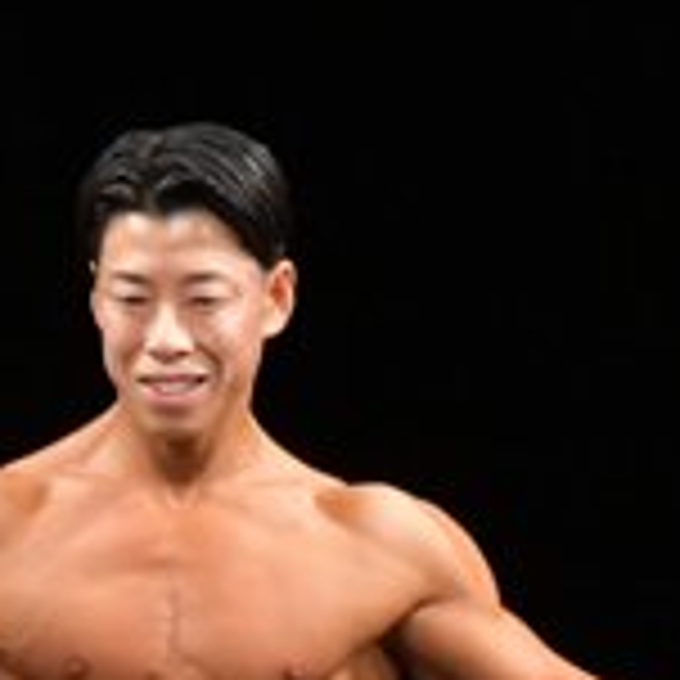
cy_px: 1058
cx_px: 182
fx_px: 29048
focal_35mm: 1307
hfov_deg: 1.3
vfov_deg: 1.3
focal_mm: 200
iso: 3200
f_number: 5.6
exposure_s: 1/400
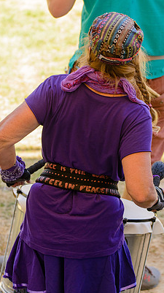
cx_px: 88
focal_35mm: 247
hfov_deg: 4.9
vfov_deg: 8.7
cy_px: 145
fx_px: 1913
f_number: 5.6
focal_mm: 210
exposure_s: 1/500
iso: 720
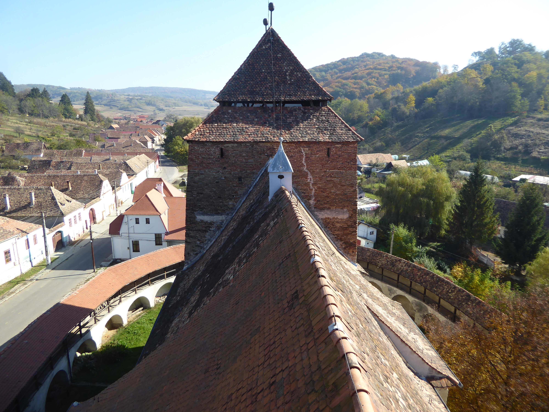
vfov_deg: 54.9
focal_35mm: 25
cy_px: 206
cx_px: 274
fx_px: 396
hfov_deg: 69.4
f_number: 3.3
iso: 80
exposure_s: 1/400
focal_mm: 4.3
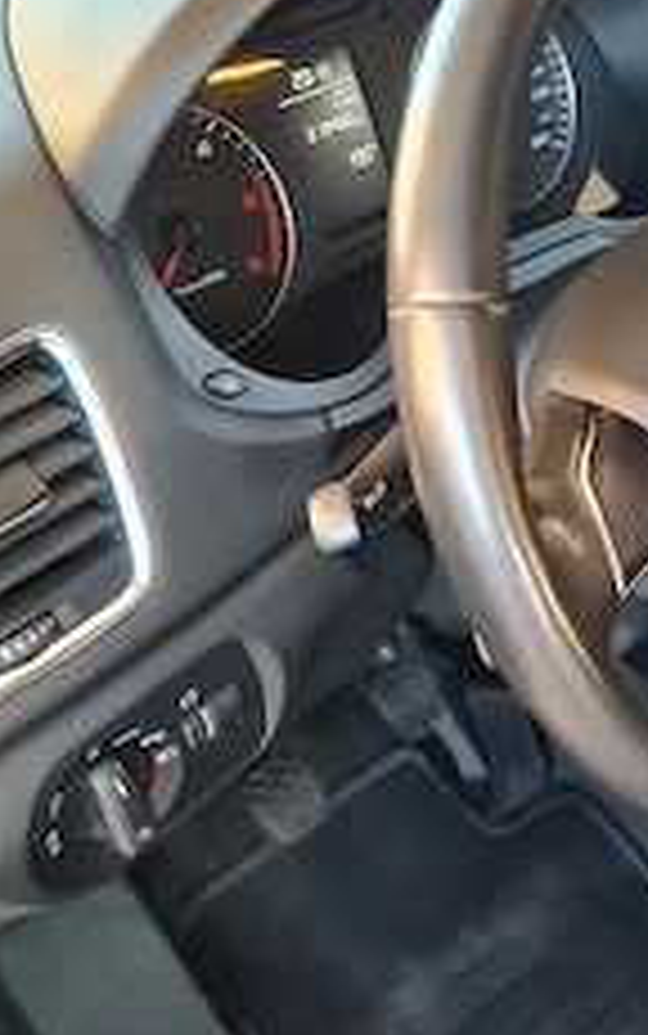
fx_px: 1355
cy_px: 612
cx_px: 630
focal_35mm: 48
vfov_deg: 41.7
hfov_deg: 25.7
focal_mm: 5.4
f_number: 1.8
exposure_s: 1/50
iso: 800
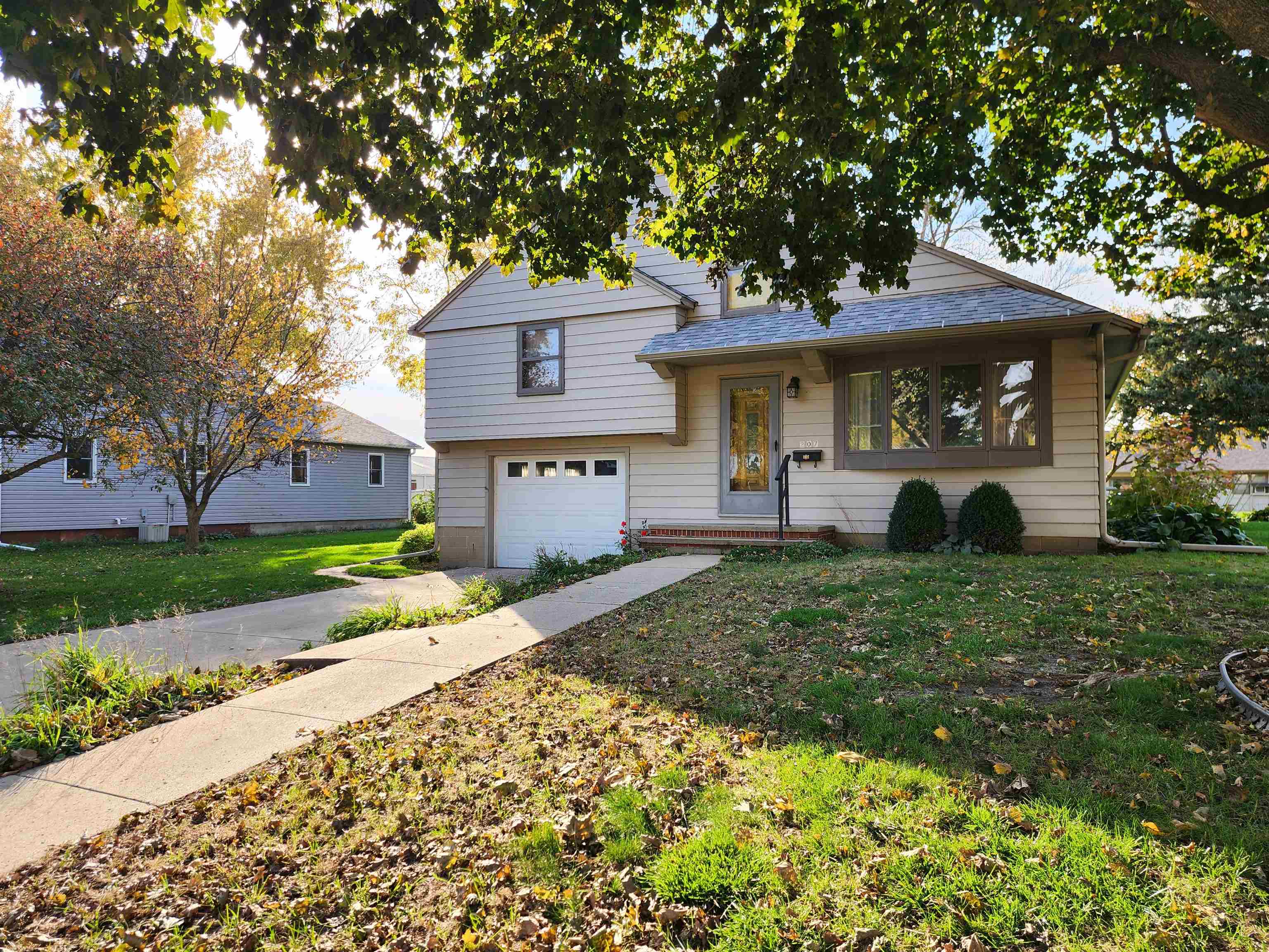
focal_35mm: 23
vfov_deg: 58.9
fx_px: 843
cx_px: 634
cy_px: 476
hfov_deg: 73.9
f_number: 1.8
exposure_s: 1/180
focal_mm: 6.4
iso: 20
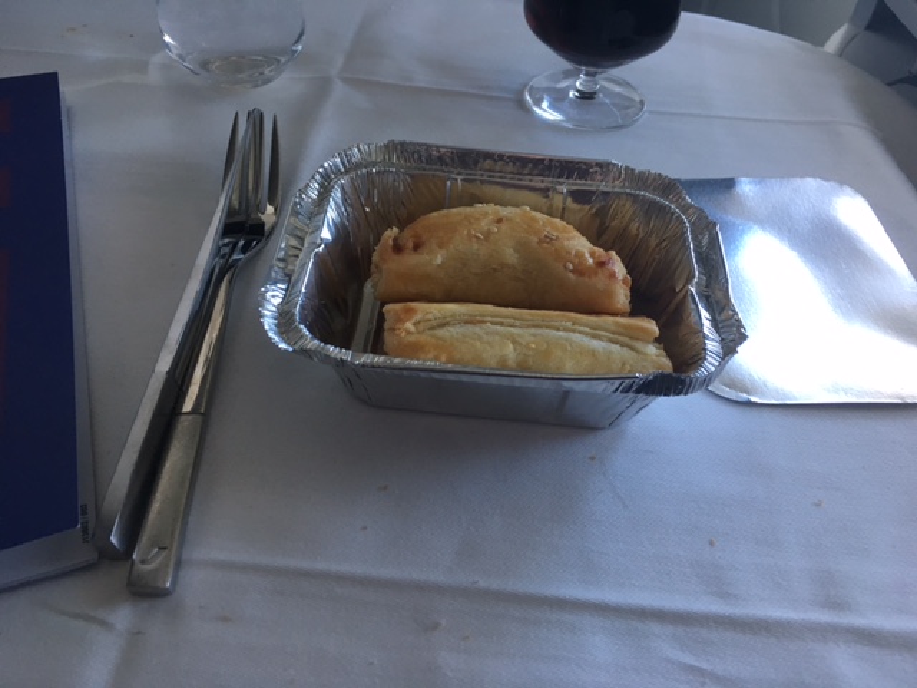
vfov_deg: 48.2
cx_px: 458
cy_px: 344
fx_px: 768
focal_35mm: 29
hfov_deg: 61.7
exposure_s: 1/33
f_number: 2.2
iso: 125
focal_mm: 4.15
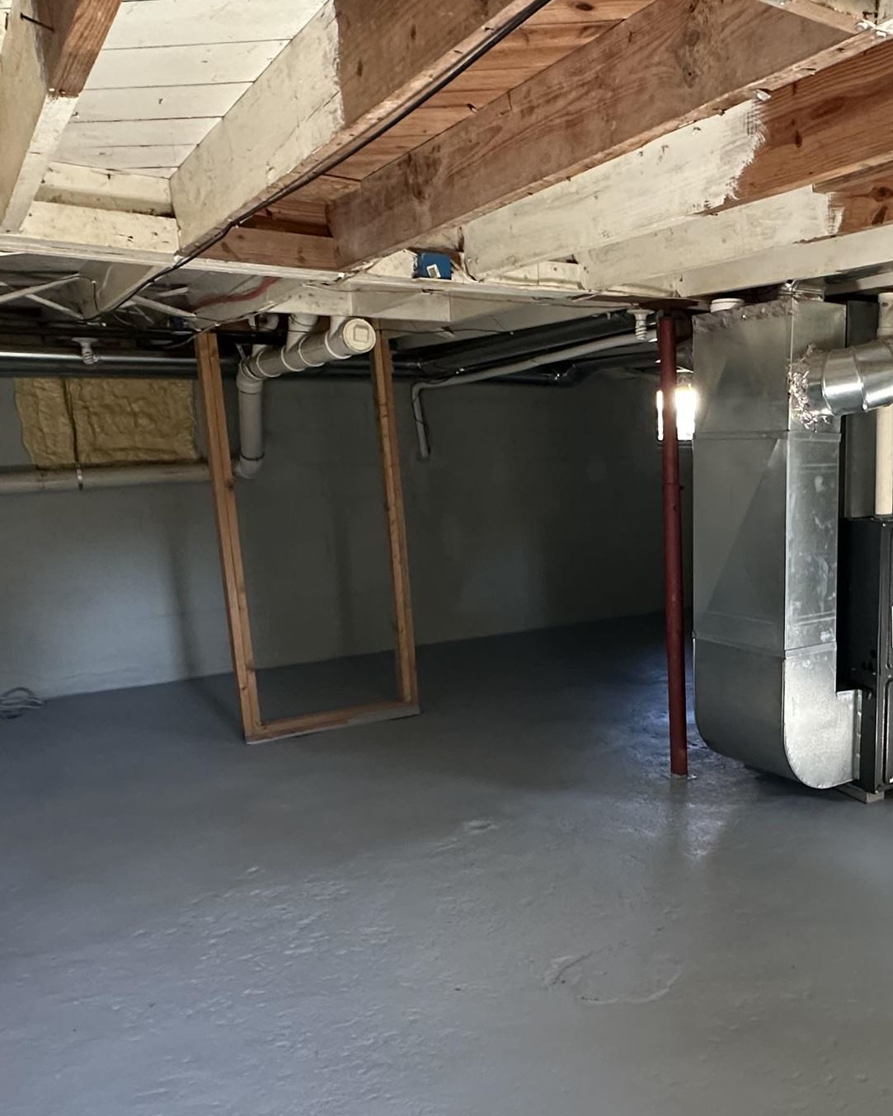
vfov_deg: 56.6
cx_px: 706
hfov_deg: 44.9
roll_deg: +1.1
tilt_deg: -13.4
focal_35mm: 31
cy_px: 683
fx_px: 1024
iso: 400
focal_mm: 2.22
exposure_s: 1/60
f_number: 2.2
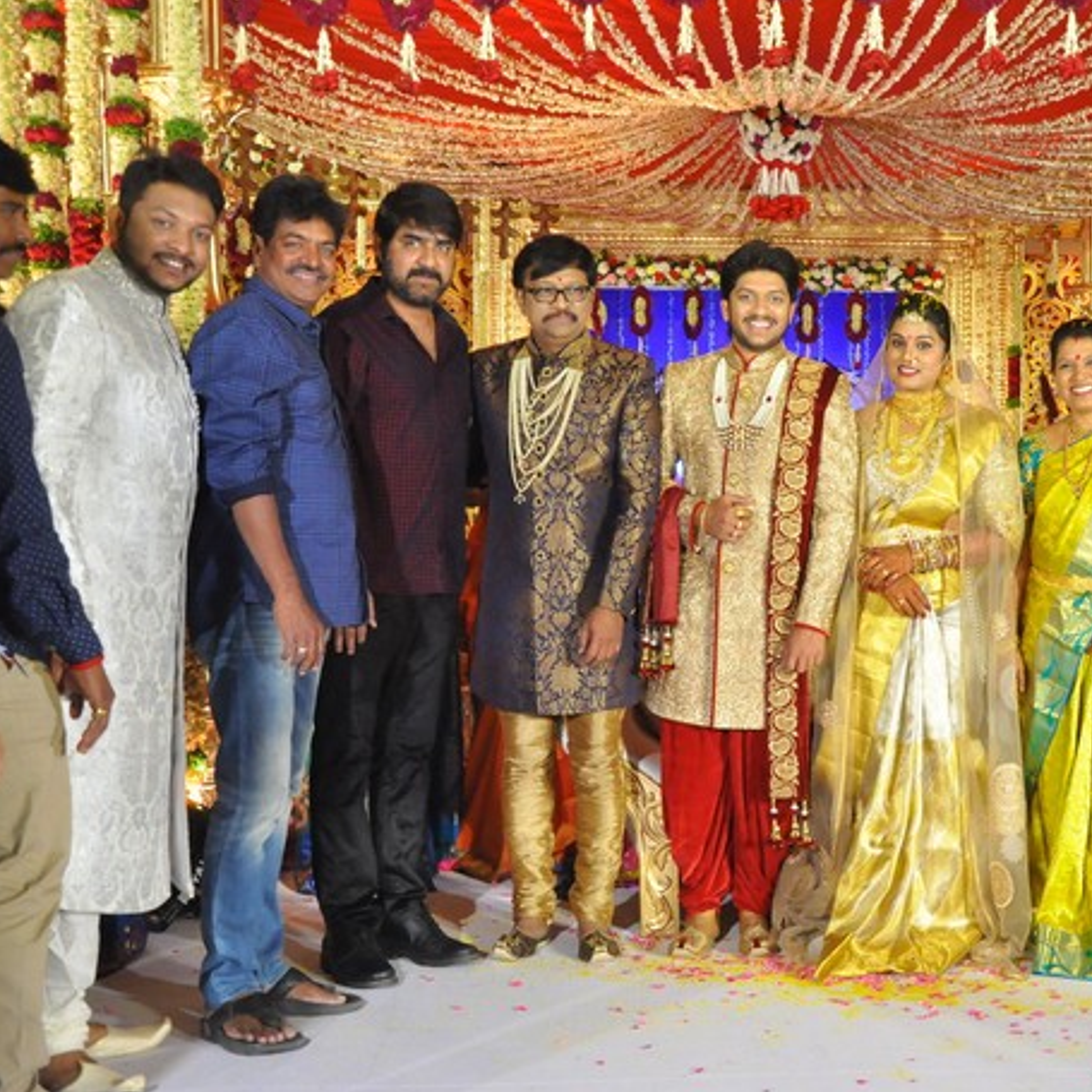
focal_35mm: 47
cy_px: 546
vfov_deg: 36.1
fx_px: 1677
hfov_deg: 35.2
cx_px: 833
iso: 1600
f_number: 6.3
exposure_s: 1/125
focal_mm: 24
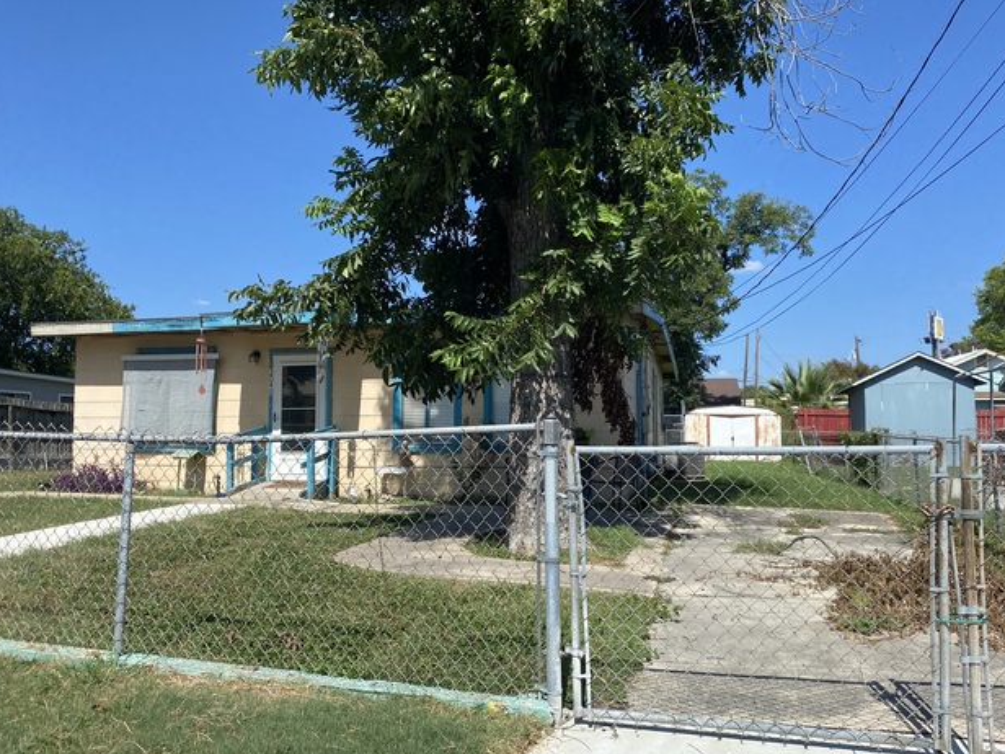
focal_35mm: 27
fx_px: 784
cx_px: 514
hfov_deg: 65.3
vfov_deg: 51.3
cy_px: 388
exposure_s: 1/2755
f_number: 1.8
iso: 32
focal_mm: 4.25
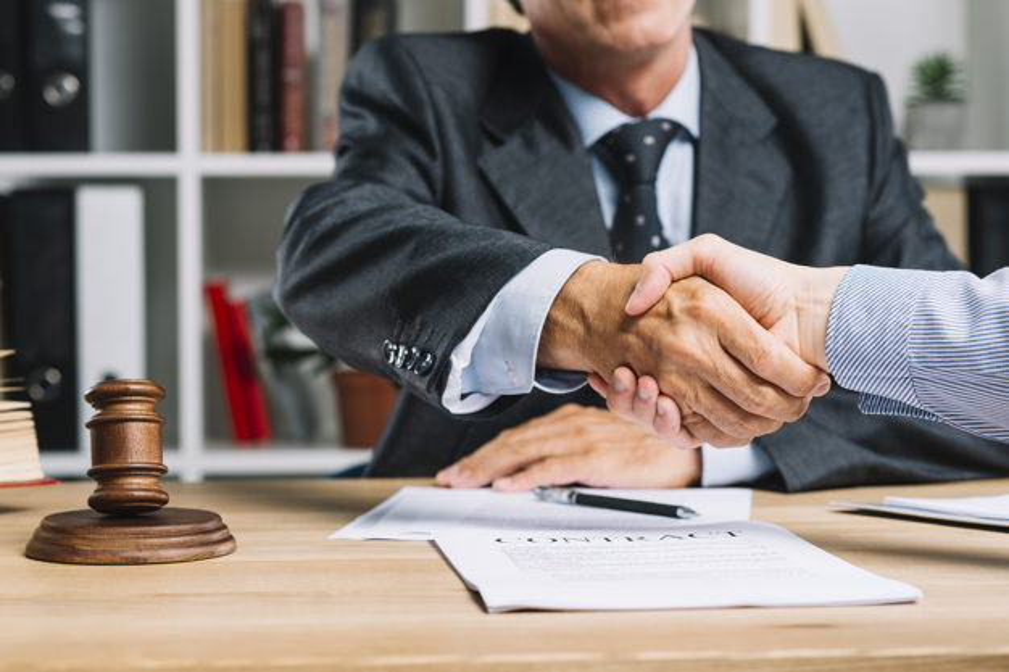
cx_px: 504
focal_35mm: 85
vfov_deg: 16.1
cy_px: 336
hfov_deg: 23.9
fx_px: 2382
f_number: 5.6
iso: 200
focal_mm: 85
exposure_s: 1/160
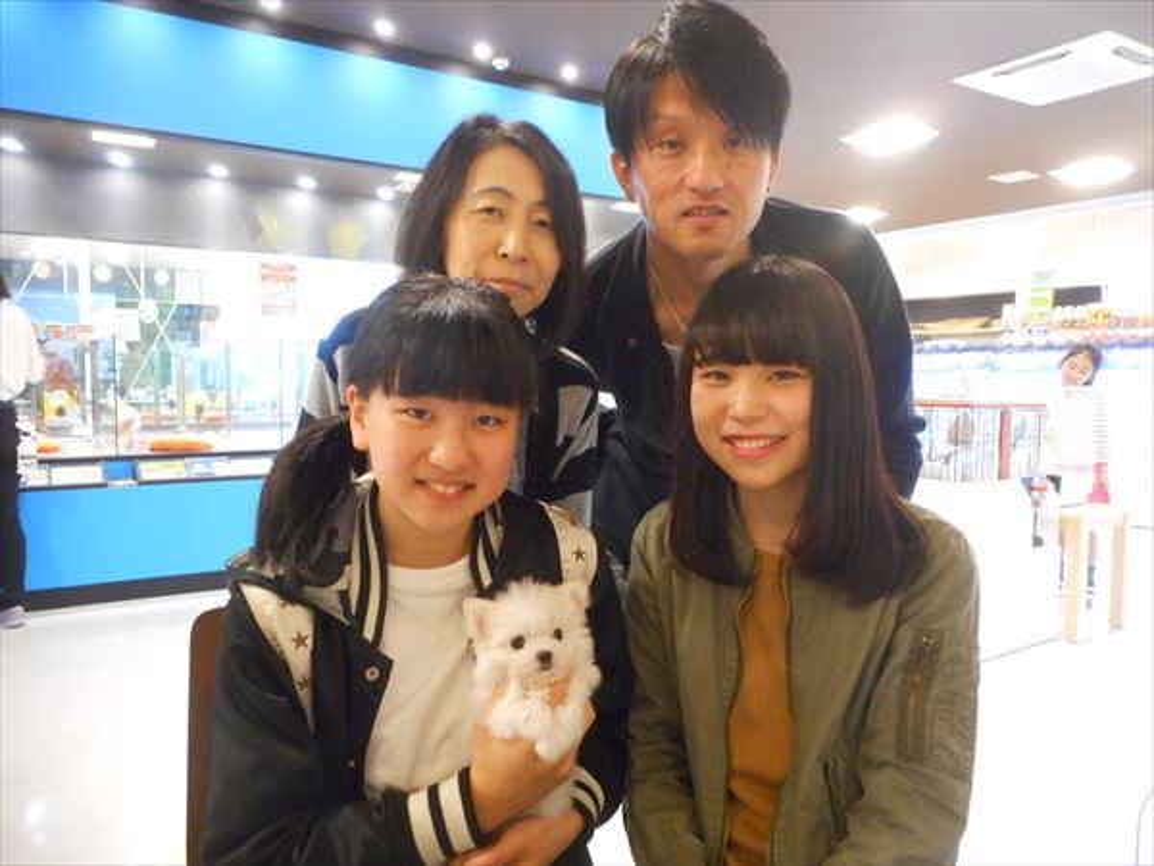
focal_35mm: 25
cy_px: 433
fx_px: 833
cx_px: 577
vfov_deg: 54.9
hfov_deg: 69.4
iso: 400
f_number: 3.7
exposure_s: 1/13
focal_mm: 4.5
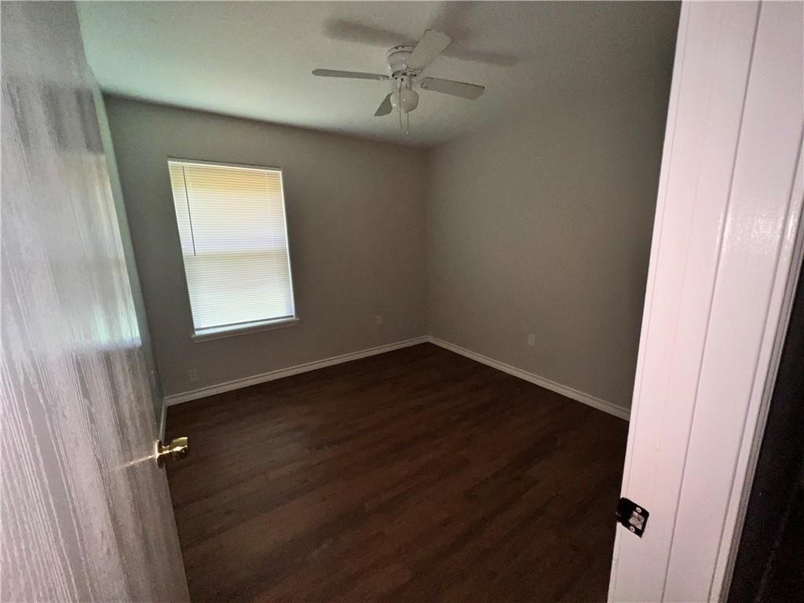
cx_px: 402
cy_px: 302
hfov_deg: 106.2
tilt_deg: -11.0
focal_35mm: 13
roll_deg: +1.1
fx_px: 302
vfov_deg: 89.9
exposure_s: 1/122
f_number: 1.8
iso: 40
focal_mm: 1.57
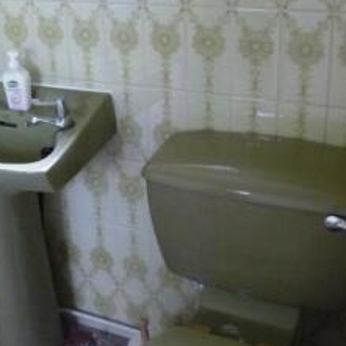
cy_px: 109
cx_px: 45
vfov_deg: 30.3
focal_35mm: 56
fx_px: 633
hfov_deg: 29.5
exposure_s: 1/60
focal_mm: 4.3
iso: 400
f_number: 3.3
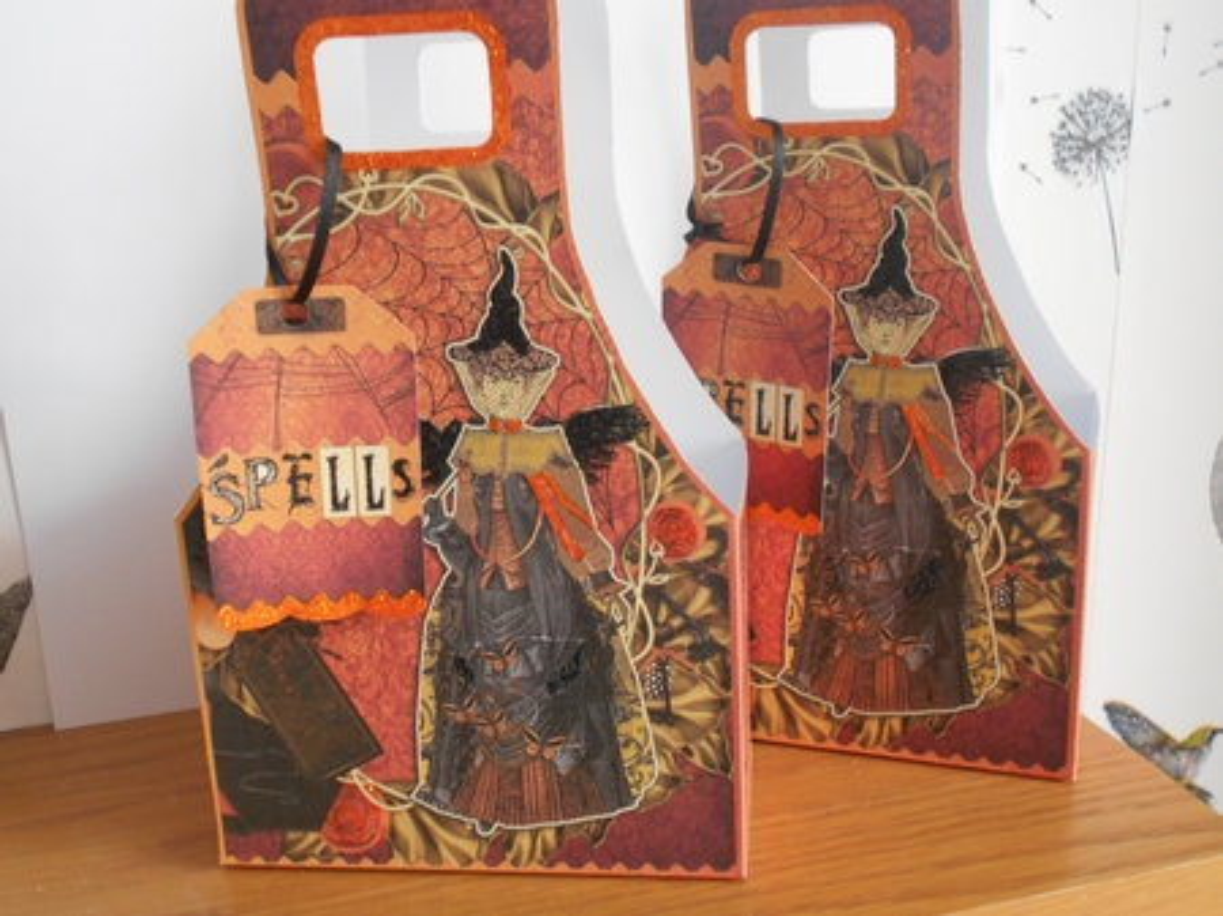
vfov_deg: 36.8
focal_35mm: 39
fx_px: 1377
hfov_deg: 47.9
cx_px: 612
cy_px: 458
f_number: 3.9
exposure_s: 1/10
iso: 400
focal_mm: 6.7
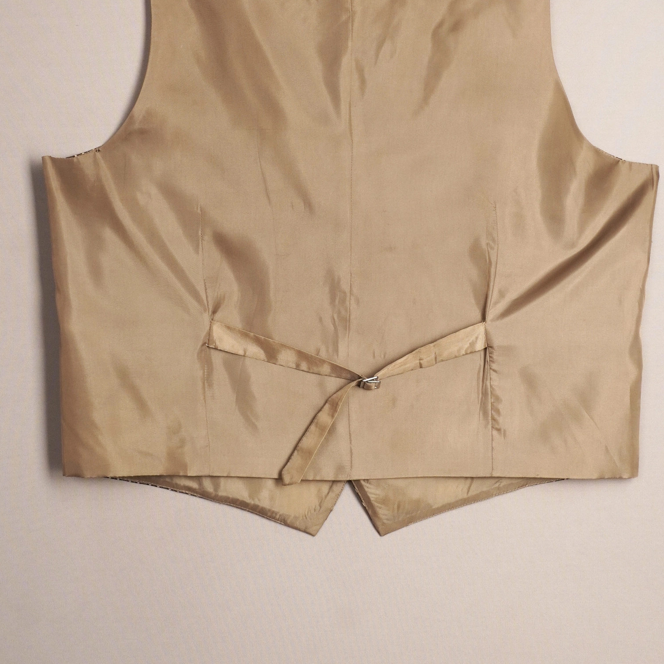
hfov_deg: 22.2
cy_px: 276
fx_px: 1693
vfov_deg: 22.2
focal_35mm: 78
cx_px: 329
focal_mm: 32
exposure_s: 1/40
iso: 400
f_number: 8
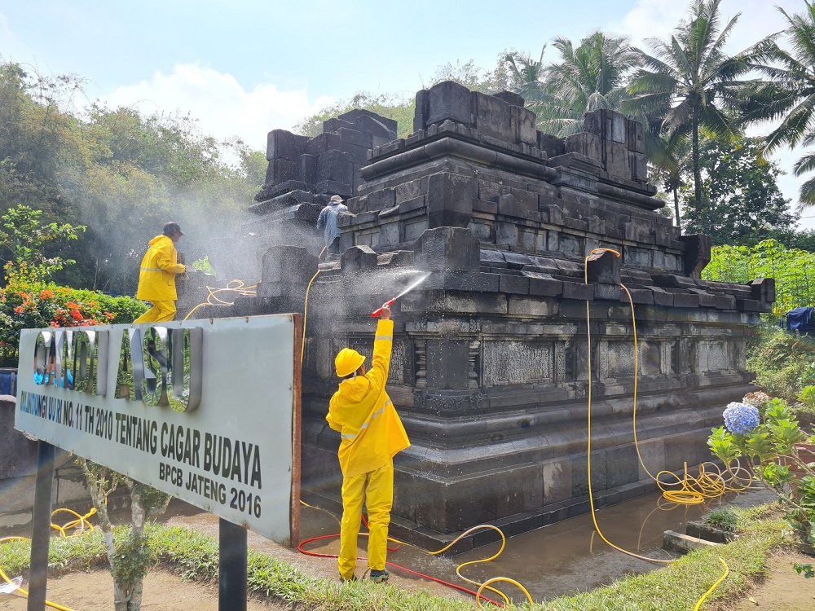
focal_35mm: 26
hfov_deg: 67.3
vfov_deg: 53.1
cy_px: 306
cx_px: 408
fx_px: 612
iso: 50
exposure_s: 1/1111
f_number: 1.8
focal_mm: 5.4
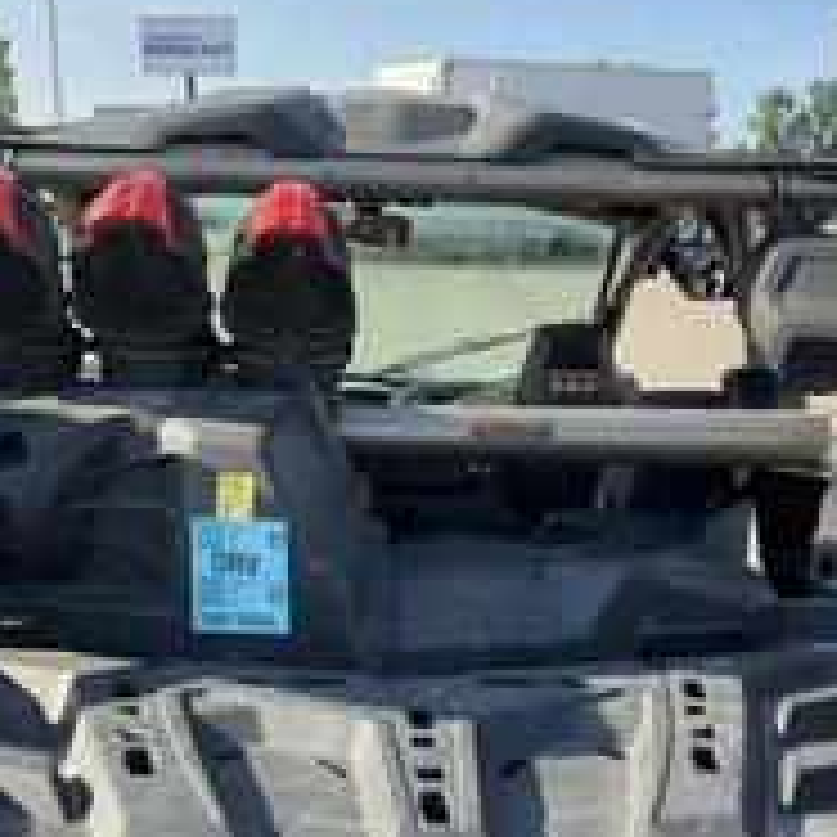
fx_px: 1505
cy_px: 536
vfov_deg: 30.9
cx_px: 454
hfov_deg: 31.1
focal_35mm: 55
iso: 25
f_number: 1.8
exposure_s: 1/540
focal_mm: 3
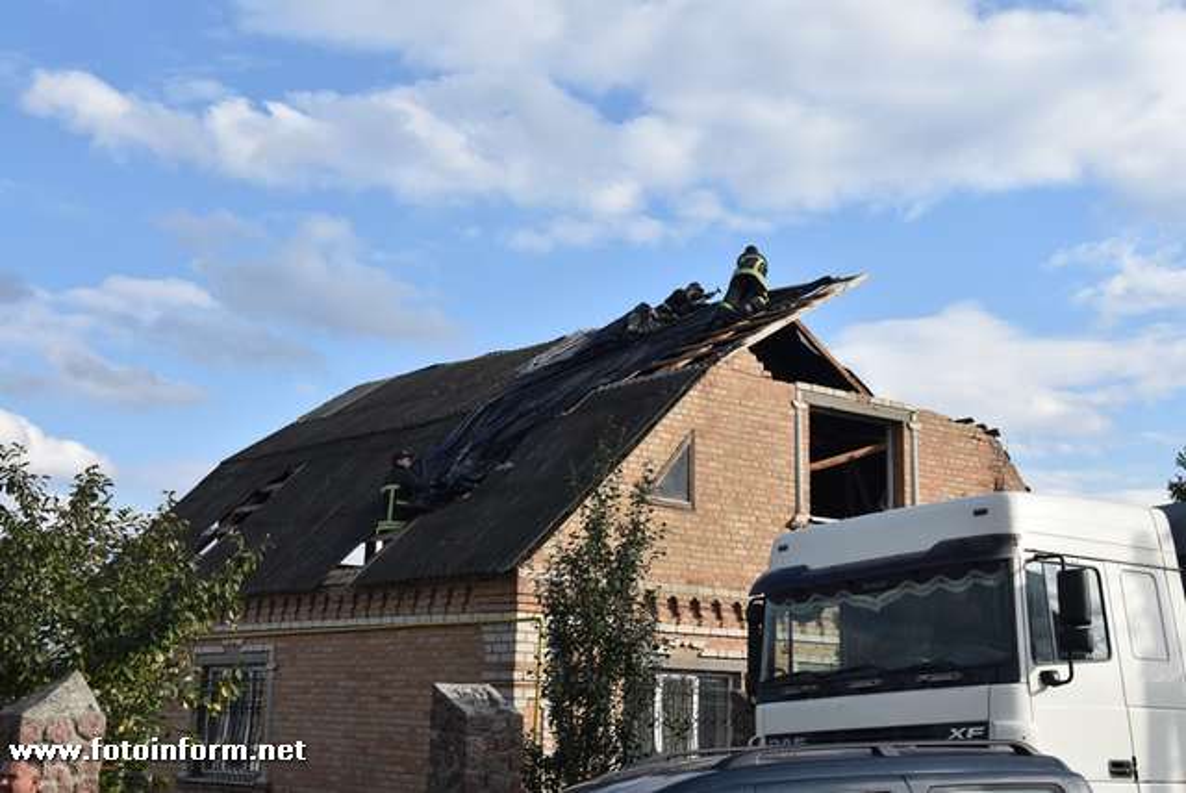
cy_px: 396
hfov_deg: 38.8
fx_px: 1682
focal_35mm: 51
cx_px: 593
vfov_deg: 26.5
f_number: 9
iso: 200
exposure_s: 1/320
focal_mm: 34
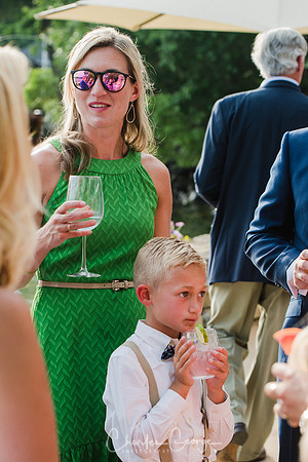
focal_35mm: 105
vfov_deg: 19.5
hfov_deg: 13.0
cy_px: 231
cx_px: 154
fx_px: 1347
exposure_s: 1/250
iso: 200
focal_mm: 70
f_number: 4.5
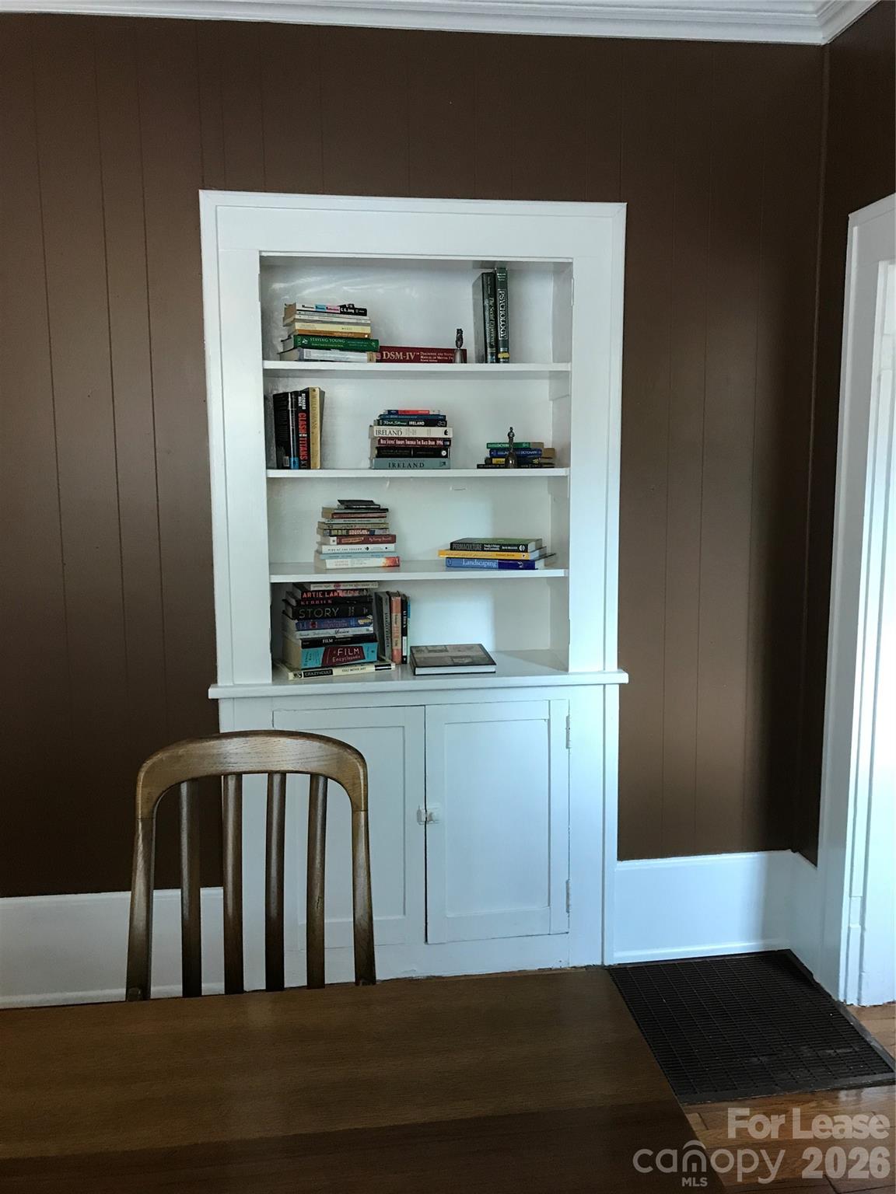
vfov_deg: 63.4
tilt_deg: -7.6
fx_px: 966
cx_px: 448
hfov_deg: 49.7
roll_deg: +1.2
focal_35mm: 28
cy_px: 597
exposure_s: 1/15
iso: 50
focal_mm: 3.99
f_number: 1.8
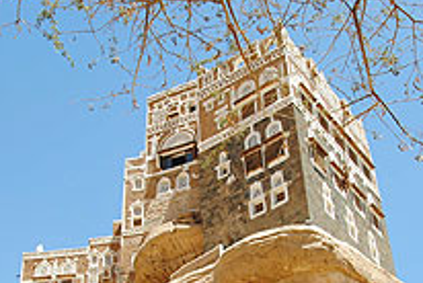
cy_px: 266
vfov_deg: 22.4
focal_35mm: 59
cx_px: 230
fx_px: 694
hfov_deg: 33.9
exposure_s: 1/200
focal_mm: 18
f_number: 7.1
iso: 100
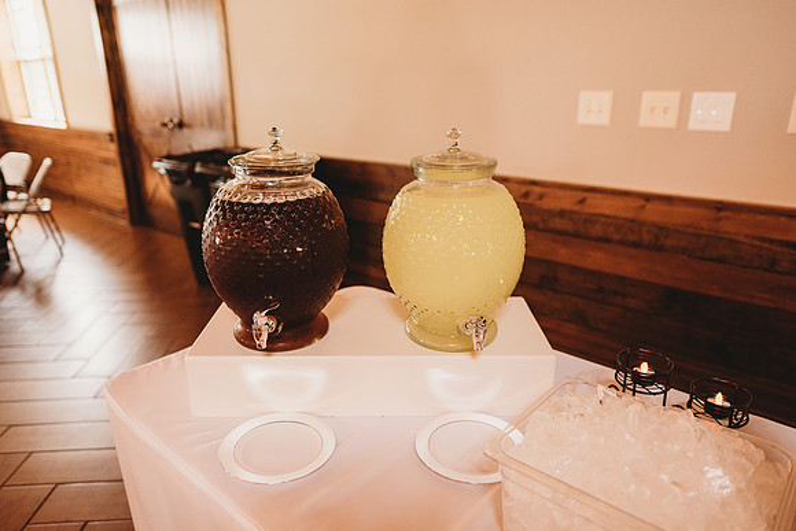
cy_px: 266
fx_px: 531
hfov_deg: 73.7
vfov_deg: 53.2
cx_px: 398
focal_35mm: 24
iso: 800
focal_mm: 24
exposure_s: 1/125
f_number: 2.5
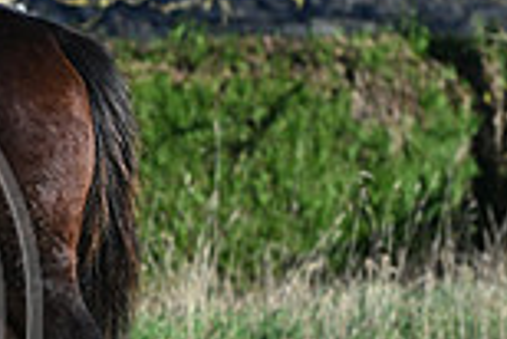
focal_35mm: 509
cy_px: 268
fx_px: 7175
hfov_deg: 4.0
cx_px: -333
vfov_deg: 2.7
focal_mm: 135
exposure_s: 1/1250
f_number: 4.5
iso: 250
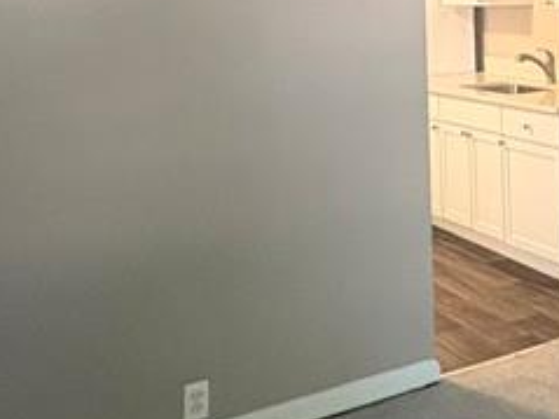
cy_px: 0
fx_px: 968
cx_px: 814
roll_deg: +1.2
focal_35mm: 60
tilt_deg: -1.5
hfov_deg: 25.3
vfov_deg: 23.4
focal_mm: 2.22
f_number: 2.2
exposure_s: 1/60
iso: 320
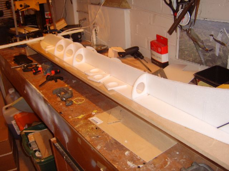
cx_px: 114
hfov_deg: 58.4
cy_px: 86
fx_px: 205
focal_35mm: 31
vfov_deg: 45.4
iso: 141
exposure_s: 1/30
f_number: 2.7
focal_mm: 8.13
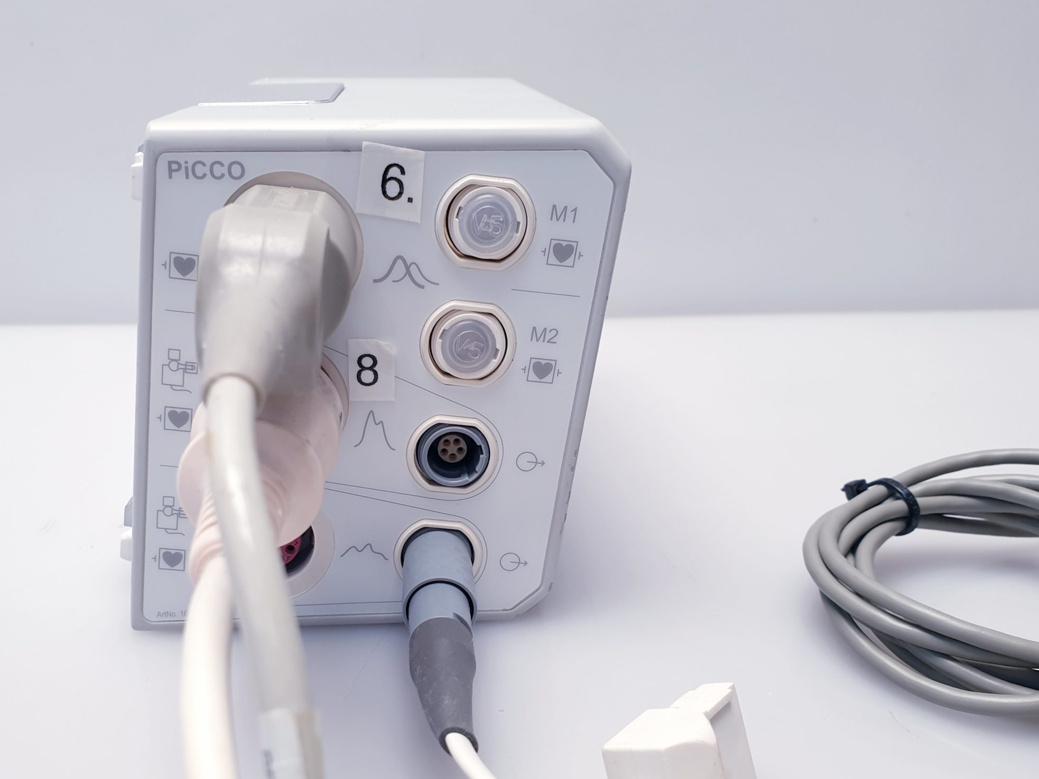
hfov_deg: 53.6
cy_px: 473
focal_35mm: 34
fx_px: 1020
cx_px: 423
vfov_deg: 41.6
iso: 64
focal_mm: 4.3
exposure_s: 1/50
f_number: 2.4
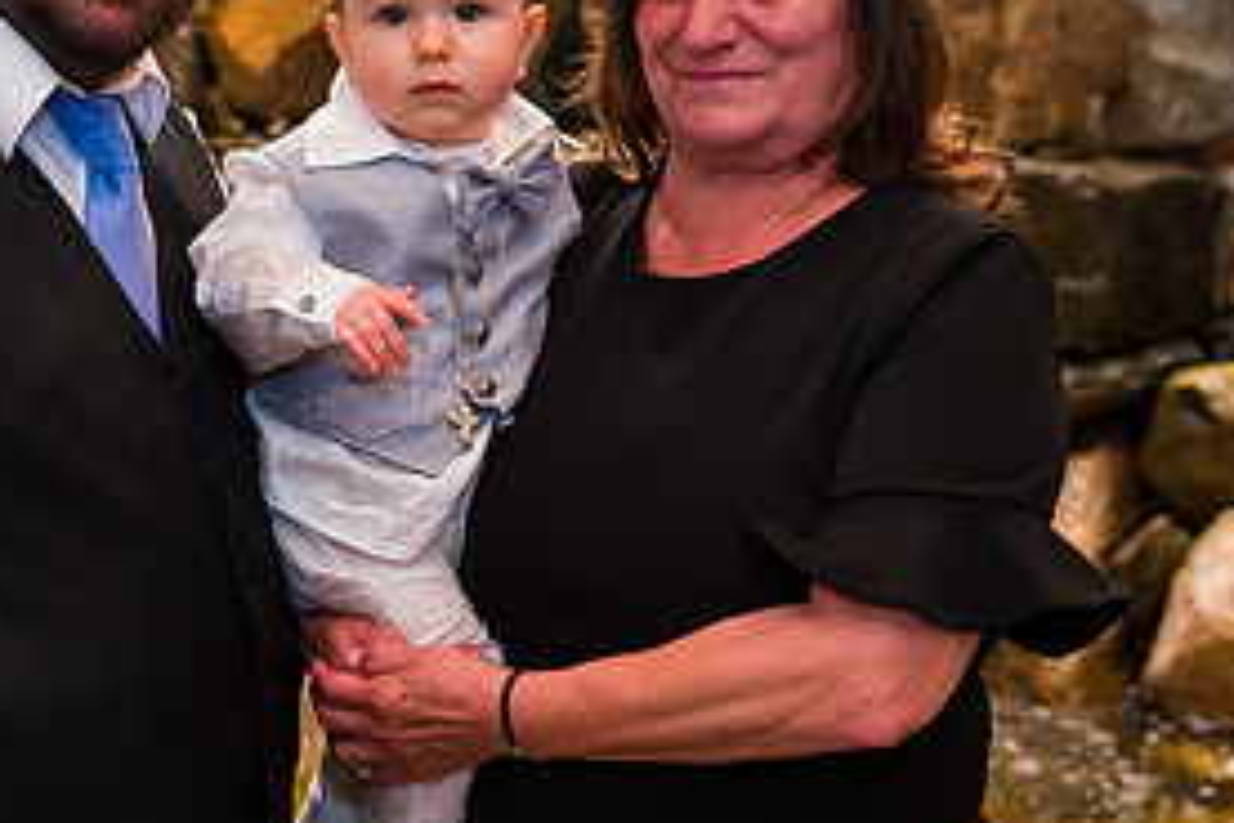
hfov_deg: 26.2
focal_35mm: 77
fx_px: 2639
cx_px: 470
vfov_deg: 17.7
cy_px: 285
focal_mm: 32
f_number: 3.2
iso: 1600
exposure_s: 1/125
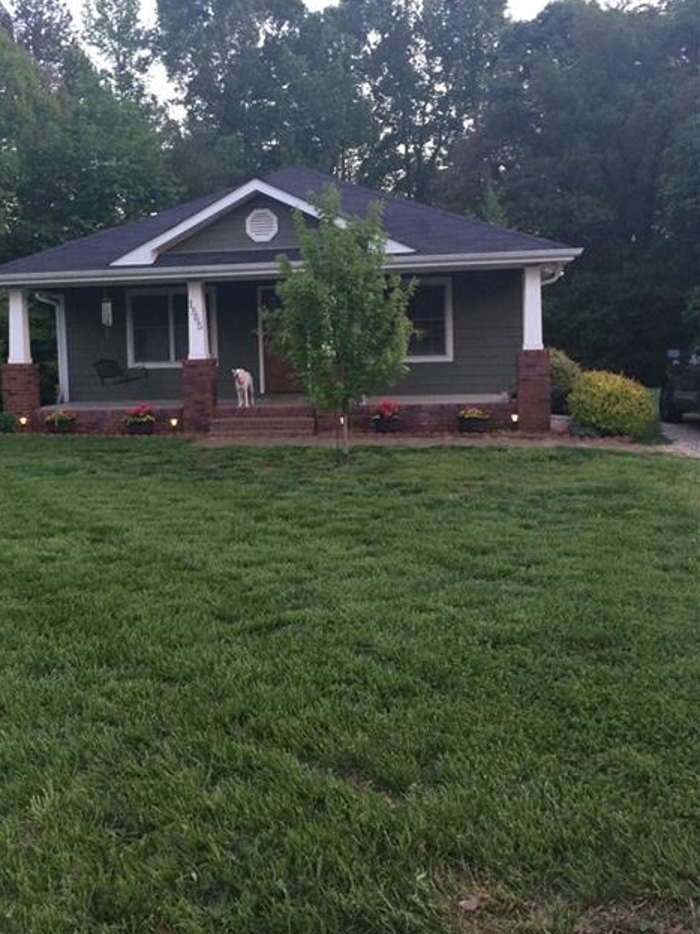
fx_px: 998
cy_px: 414
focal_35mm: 37
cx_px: 270
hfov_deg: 38.4
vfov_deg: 50.0
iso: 125
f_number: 2.2
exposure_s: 1/30
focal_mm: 4.12
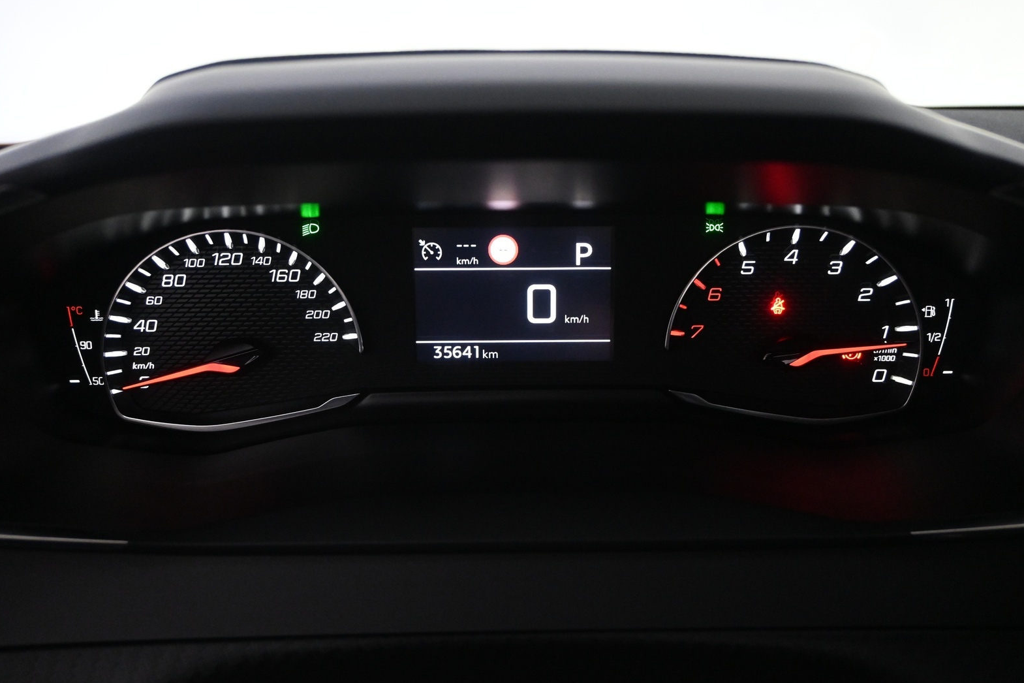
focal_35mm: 33
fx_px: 925
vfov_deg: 40.5
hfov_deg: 57.9
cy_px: 343
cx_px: 512
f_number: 4
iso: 3200
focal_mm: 21
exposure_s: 1/60
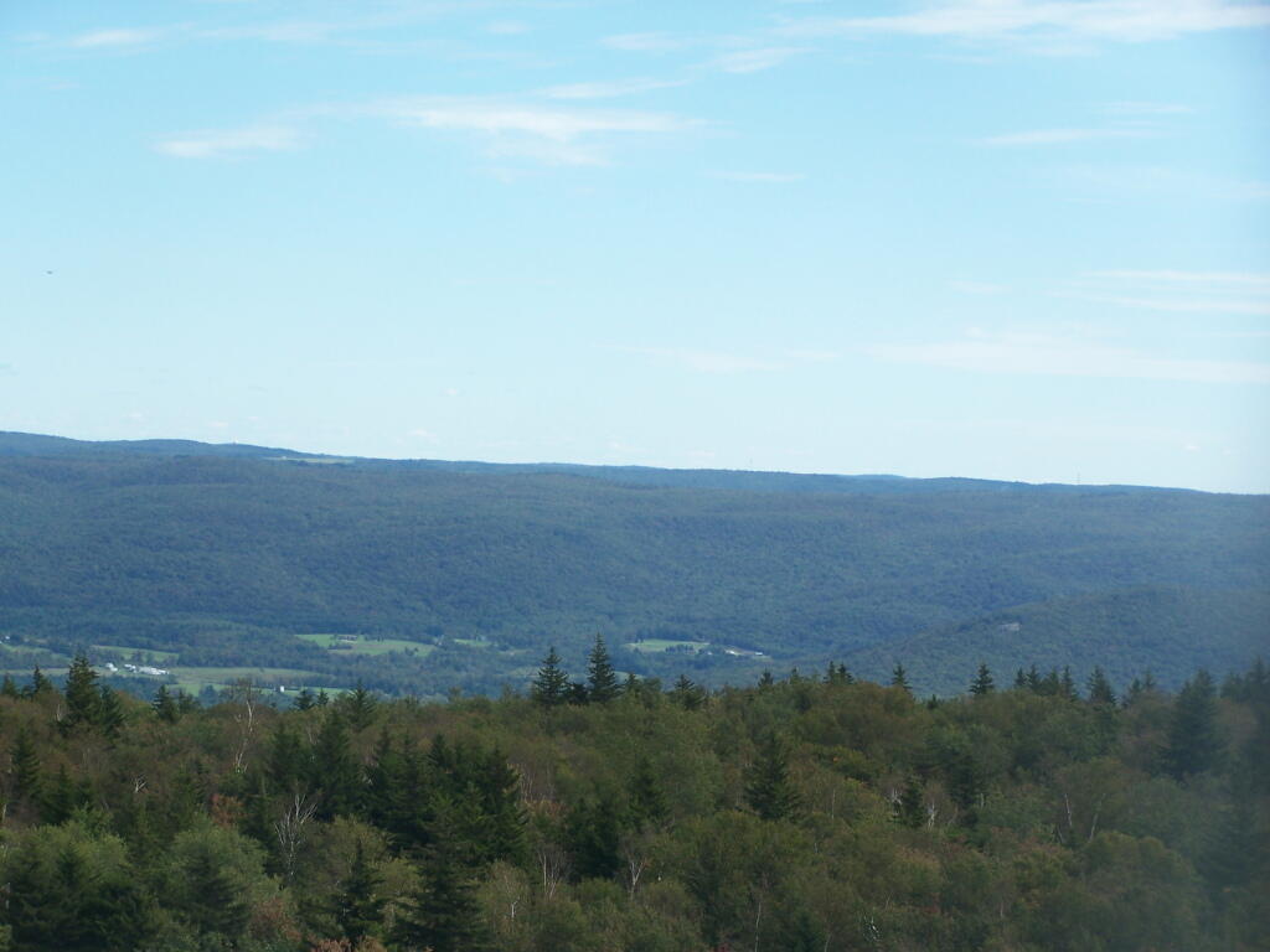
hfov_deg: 16.8
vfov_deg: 12.7
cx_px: 635
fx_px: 4293
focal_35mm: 117
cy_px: 476
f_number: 3.2
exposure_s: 1/800
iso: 80
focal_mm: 19.4
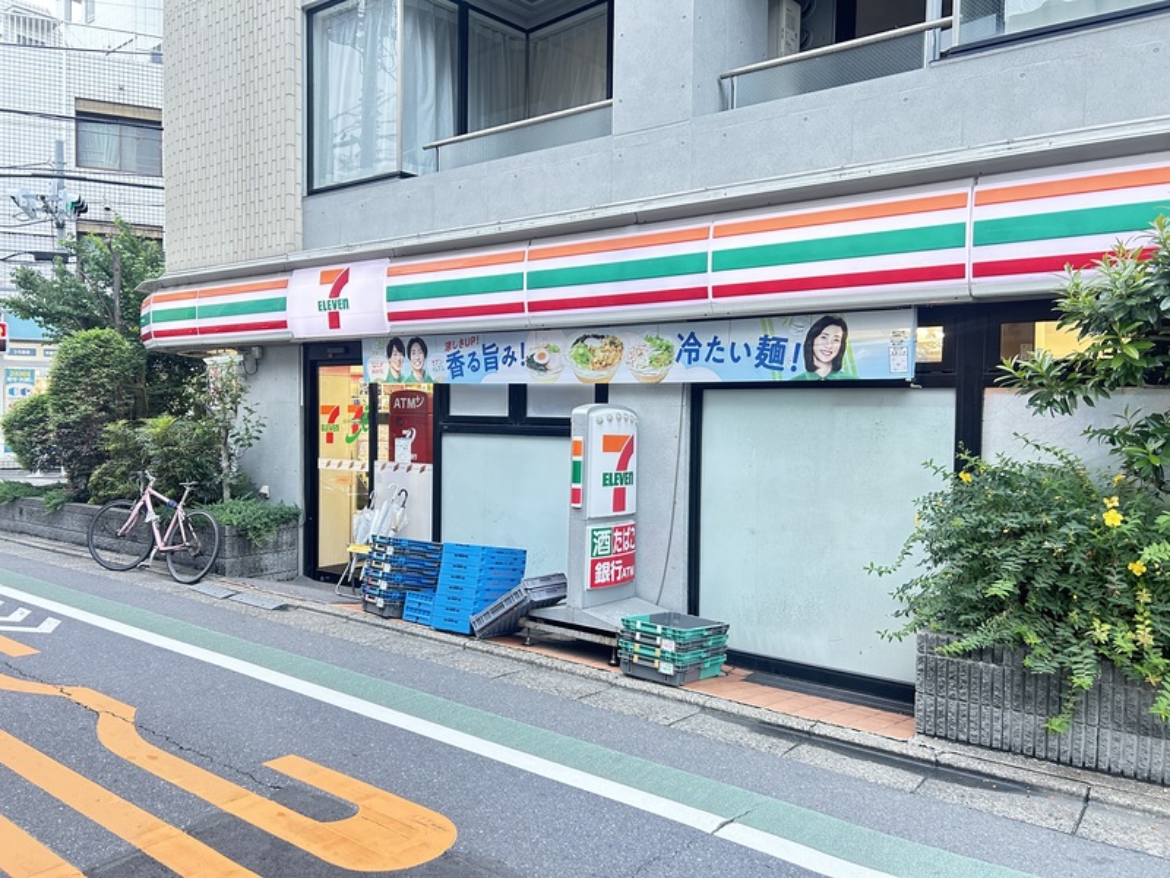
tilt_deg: -2.7
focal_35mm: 26
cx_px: 585
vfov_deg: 53.1
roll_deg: -0.7
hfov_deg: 67.3
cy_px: 439
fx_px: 879
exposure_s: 1/50
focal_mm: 5.7
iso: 200
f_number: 1.5
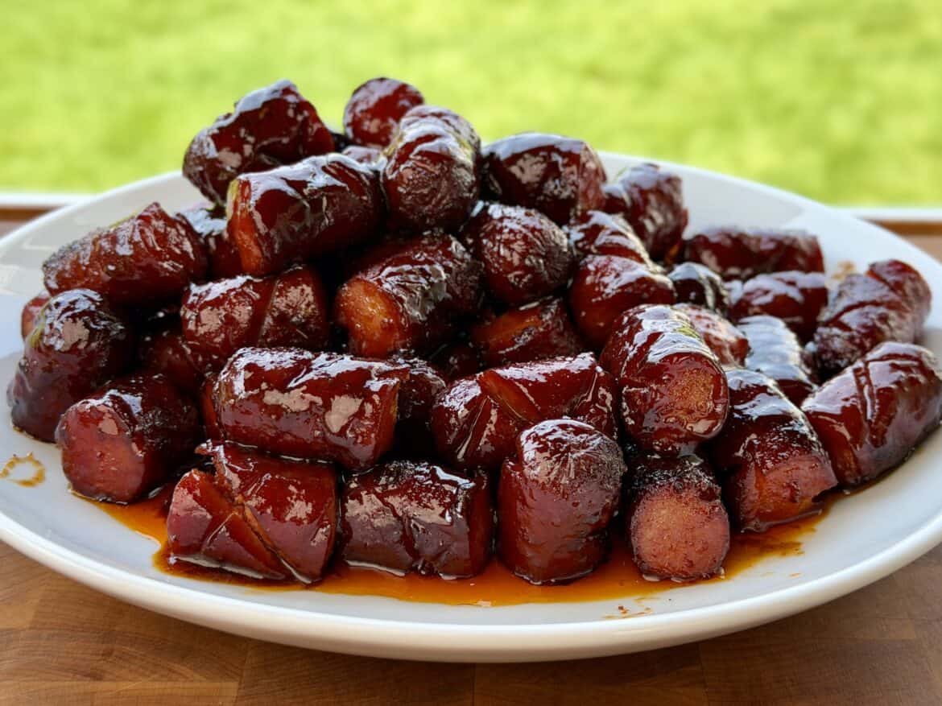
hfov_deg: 39.7
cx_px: 471
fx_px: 1306
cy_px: 353
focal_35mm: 48
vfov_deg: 30.3
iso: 64
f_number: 1.78
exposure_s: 1/778
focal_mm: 6.76
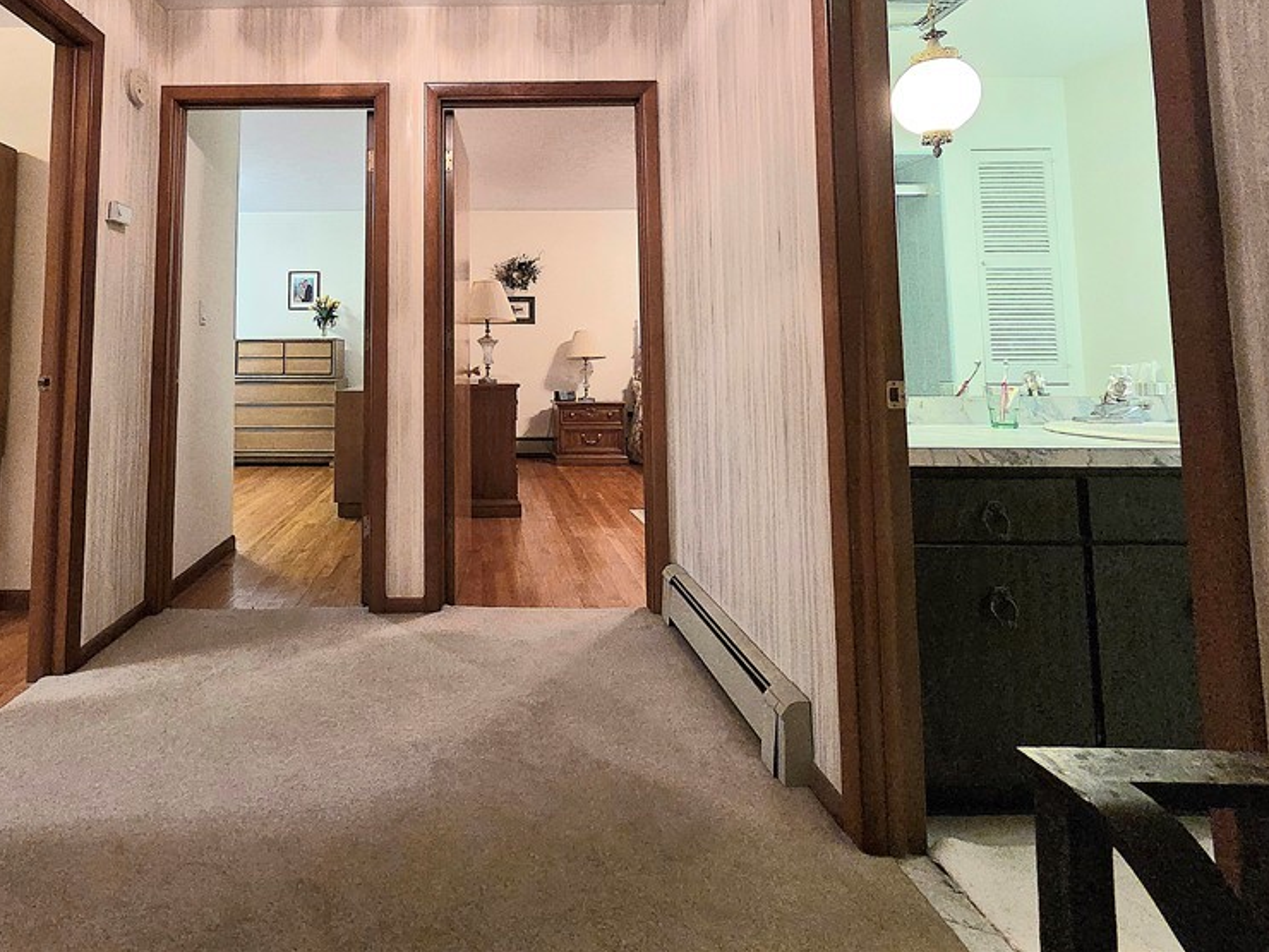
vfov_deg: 69.0
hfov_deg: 85.8
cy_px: 295
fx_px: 660
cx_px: 465
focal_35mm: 18
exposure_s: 1/60.2
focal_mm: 2.2
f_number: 2.2
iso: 1000
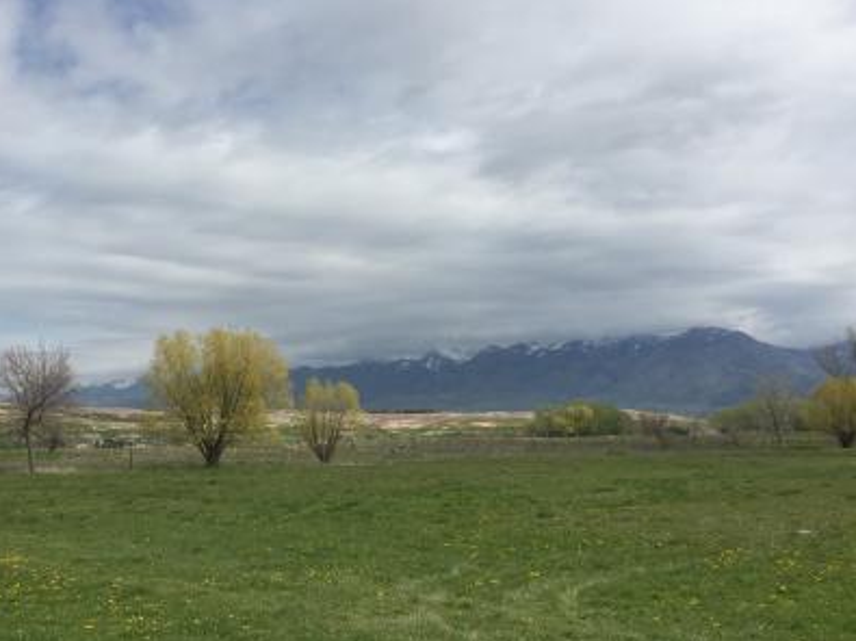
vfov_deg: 30.9
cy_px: 340
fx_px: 1162
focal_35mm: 47
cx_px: 340
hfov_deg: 40.3
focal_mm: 4.15
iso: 32
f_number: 2.2
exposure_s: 1/3968
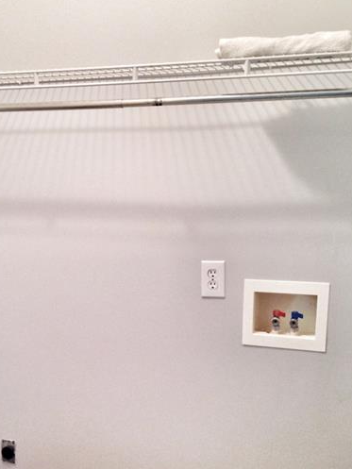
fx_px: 691
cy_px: 310
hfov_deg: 28.2
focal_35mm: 51
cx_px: 94
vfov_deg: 37.1
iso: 80
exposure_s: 1/20
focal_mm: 4.12
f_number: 2.4
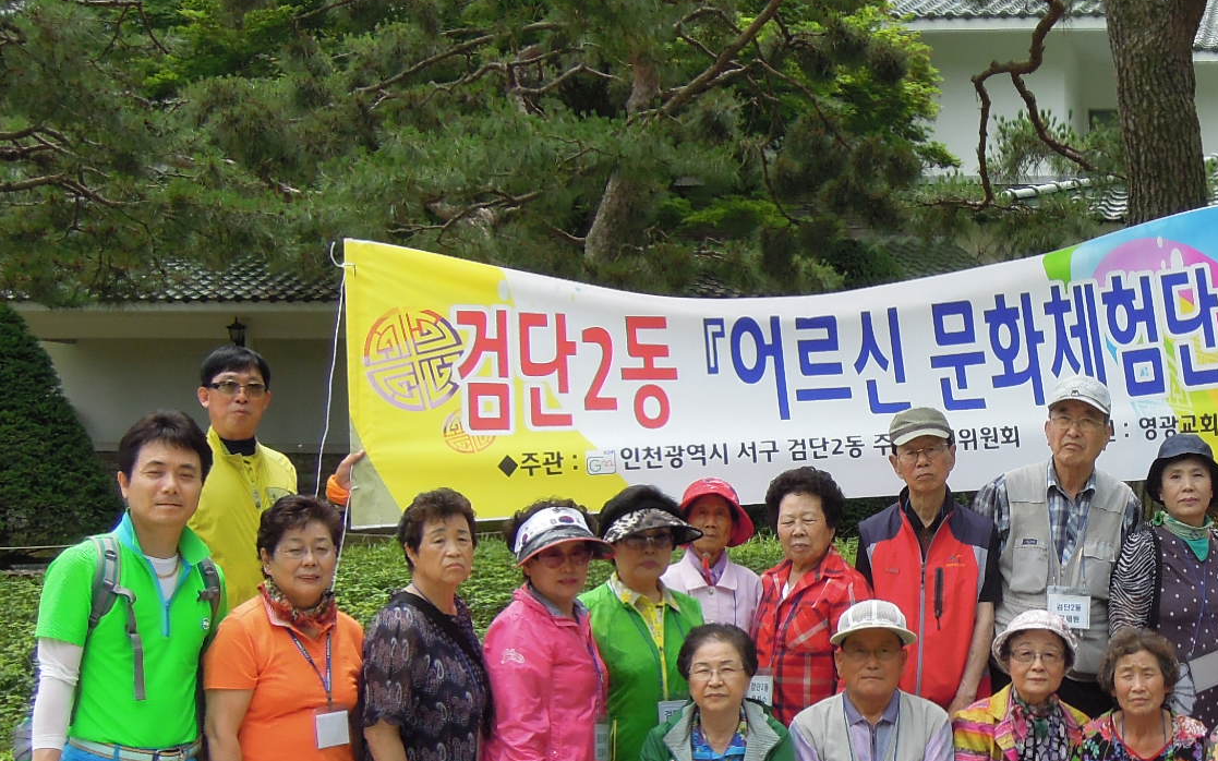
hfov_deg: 29.4
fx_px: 2257
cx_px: 1012
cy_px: 516
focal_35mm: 68
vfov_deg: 19.1
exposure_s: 1/1000
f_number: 3.2
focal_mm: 6.3
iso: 160
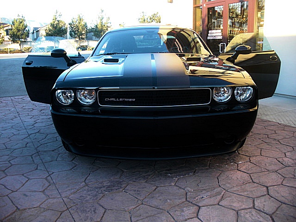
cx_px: 148
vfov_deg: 39.7
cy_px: 111
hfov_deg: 51.4
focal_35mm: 36
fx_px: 308
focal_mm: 6.3
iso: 100
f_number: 2.8
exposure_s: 1/80
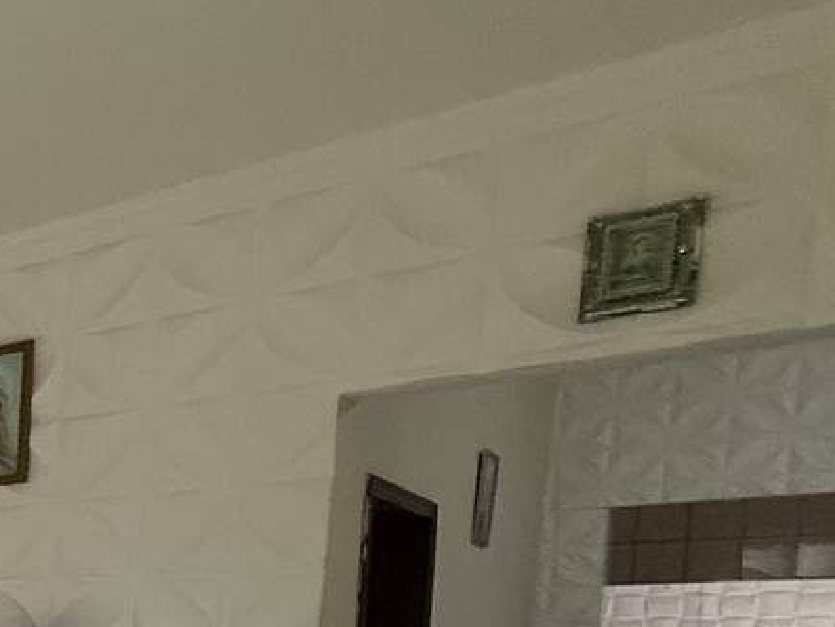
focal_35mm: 46
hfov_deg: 26.0
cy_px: 726
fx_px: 1110
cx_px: -501
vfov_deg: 28.1
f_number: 2.2
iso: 320
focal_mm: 2.22
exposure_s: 1/120
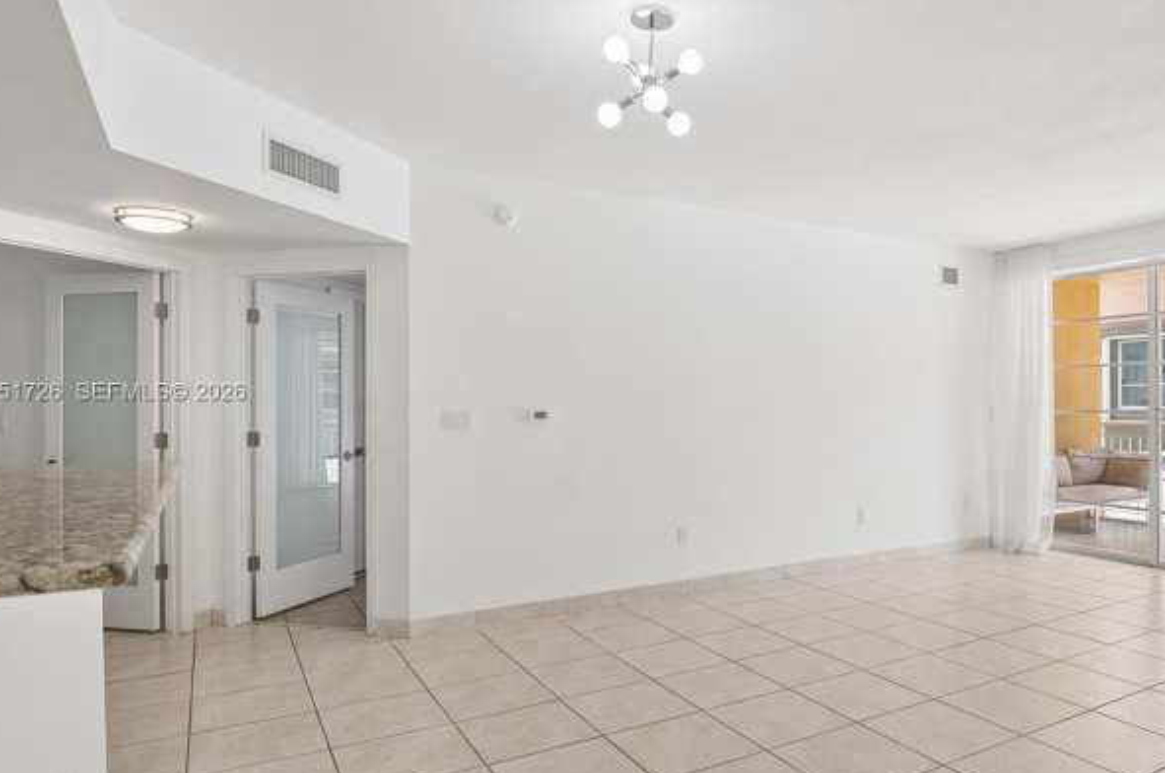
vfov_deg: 54.9
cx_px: 727
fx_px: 743
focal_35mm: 23
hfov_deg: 74.9
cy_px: 393
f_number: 8
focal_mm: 17
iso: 250
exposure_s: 1/60
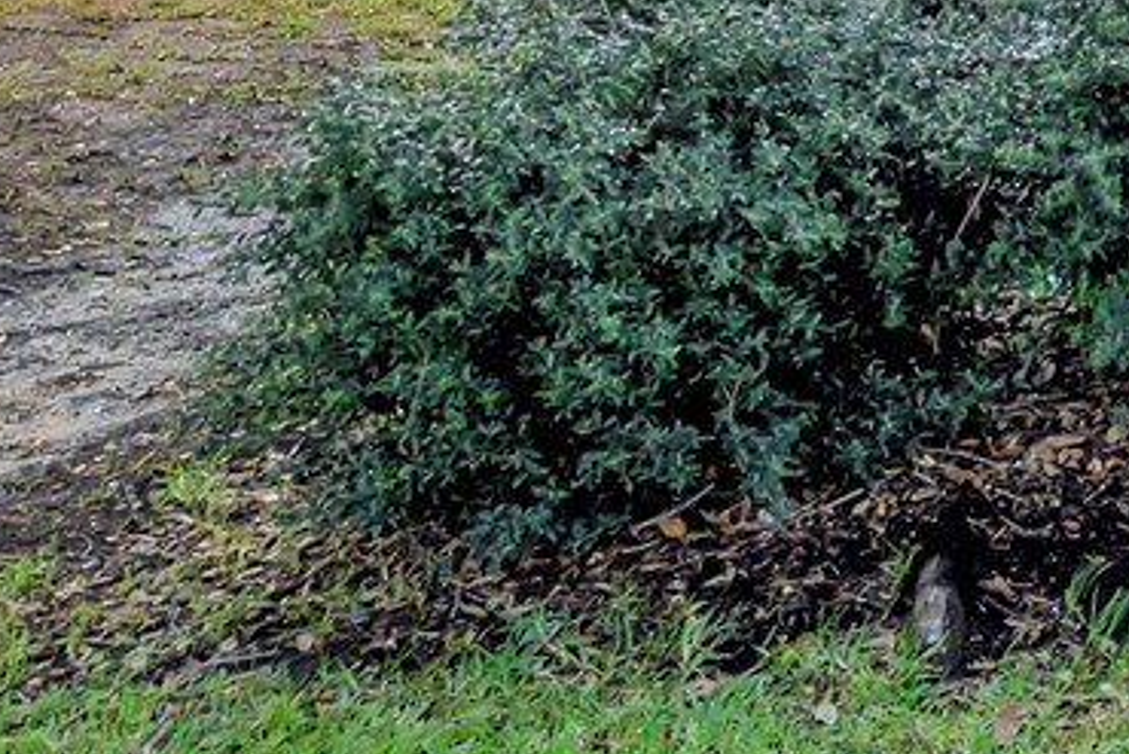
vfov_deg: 14.2
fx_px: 2761
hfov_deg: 18.2
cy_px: -499
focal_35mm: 88
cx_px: 2043
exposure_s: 1/320
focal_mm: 10
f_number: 5.6
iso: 100
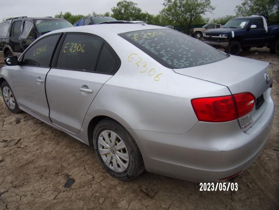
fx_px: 193
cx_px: 140
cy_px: 105
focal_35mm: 24
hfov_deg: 71.6
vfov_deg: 56.8
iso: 80
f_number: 3.3
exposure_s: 1/140
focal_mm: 4.3
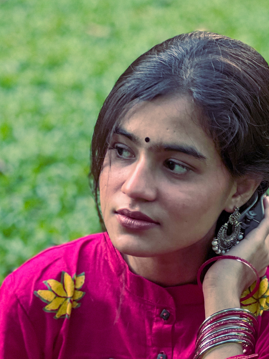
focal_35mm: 166
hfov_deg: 8.9
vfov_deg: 11.8
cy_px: 342
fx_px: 1720
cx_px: 104
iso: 400
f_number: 2.8
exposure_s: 1/35
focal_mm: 9
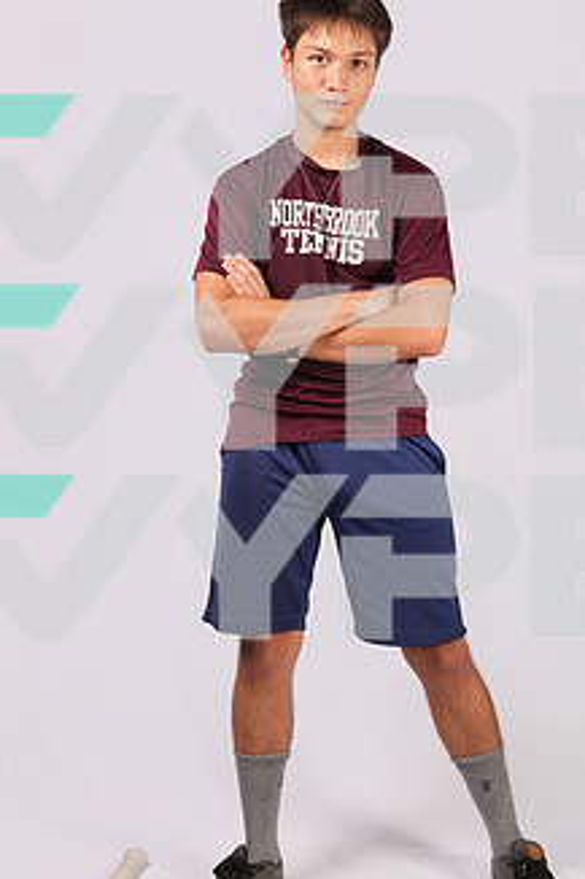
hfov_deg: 28.6
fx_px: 1147
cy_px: 369
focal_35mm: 47
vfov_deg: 41.8
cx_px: 315
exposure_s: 1/125
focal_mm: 34
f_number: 5.6
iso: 160
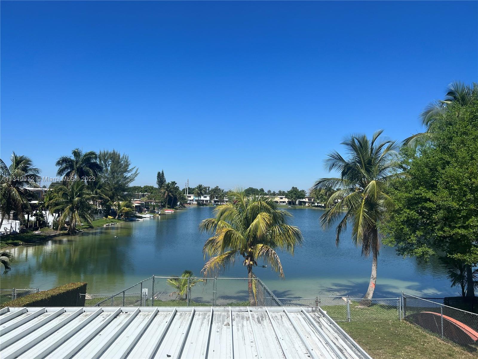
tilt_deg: +1.7
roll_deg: -0.9
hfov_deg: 67.3
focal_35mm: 26
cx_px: 239
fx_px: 359
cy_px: 180
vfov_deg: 53.1
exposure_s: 1/2571
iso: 50
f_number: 1.5
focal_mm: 5.7
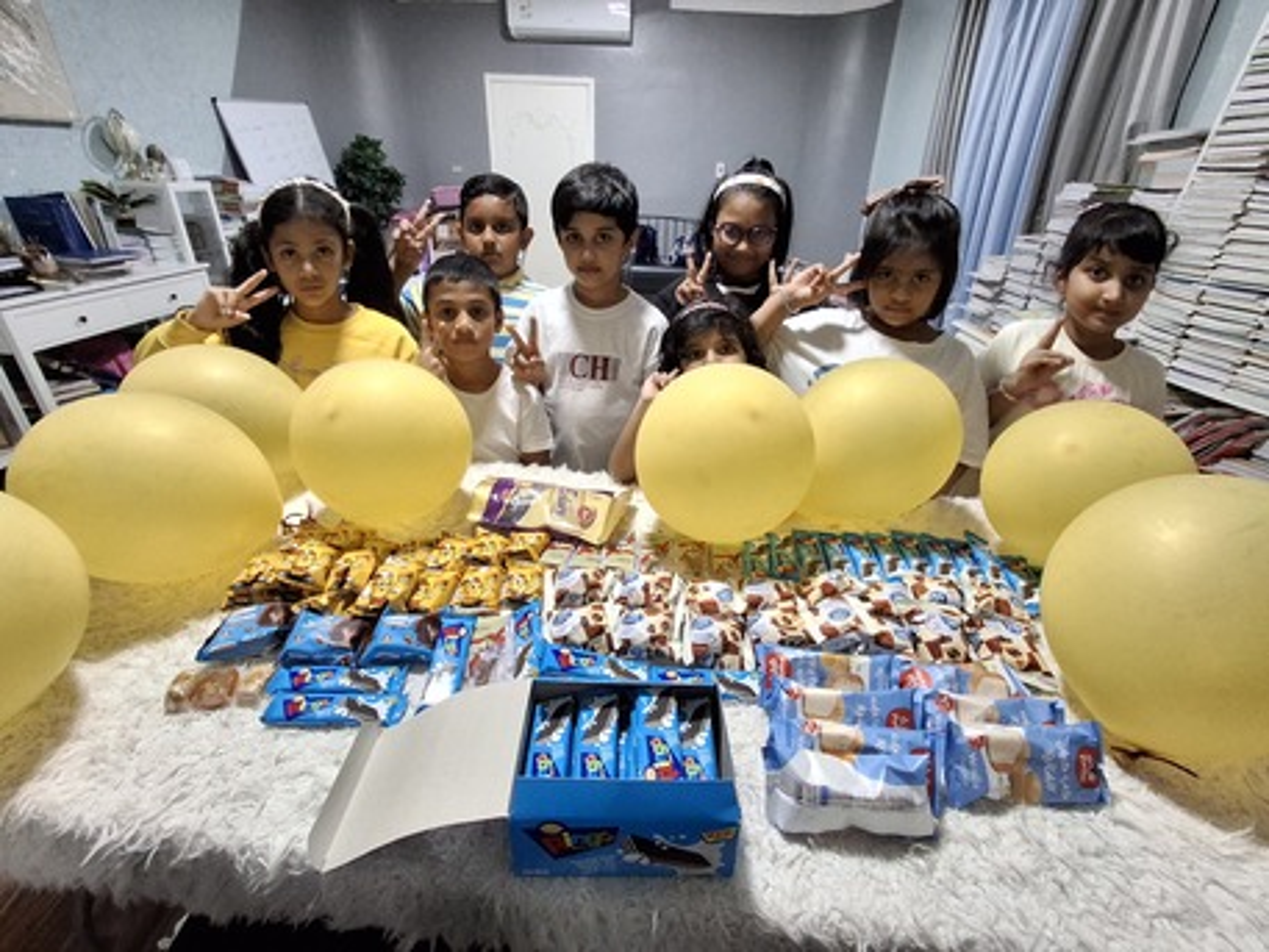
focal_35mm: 16
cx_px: 634
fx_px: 587
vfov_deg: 78.1
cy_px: 476
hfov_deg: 94.5
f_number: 2.2
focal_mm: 1.64
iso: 200
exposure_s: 1/50
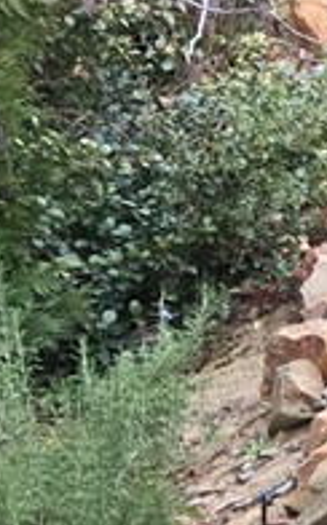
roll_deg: -1.0
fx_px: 2302
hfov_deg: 6.7
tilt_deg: -10.0
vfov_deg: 12.9
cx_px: 1244
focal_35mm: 161
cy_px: 78
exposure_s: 1/120
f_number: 2.2
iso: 32
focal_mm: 4.15
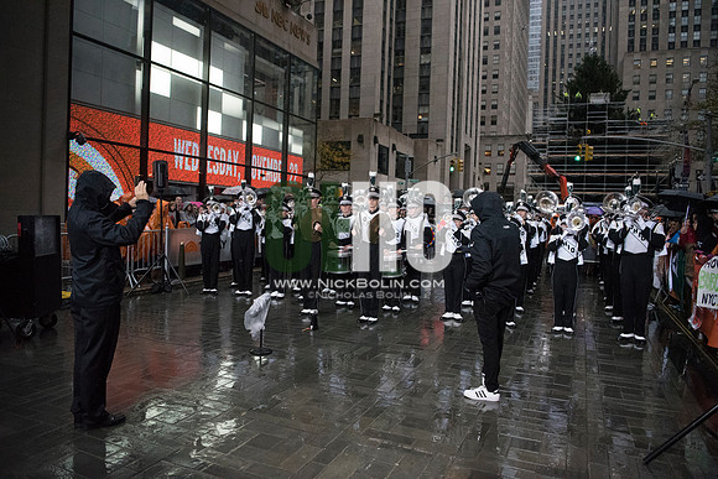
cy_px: 240
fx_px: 539
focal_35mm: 27
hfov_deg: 67.4
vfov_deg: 48.0
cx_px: 359
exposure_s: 1/4000
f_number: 2.8
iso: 10000
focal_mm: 27
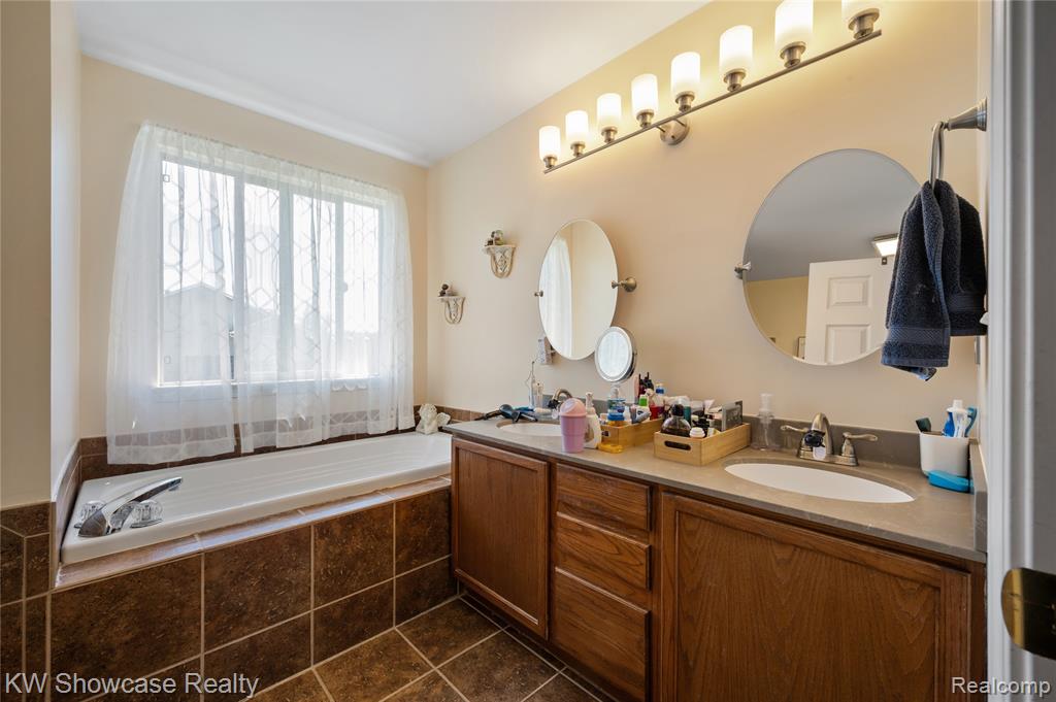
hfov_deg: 104.3
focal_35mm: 14
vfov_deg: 81.1
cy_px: 351
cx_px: 528
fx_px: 410
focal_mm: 14
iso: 100
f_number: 11
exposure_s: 1/6
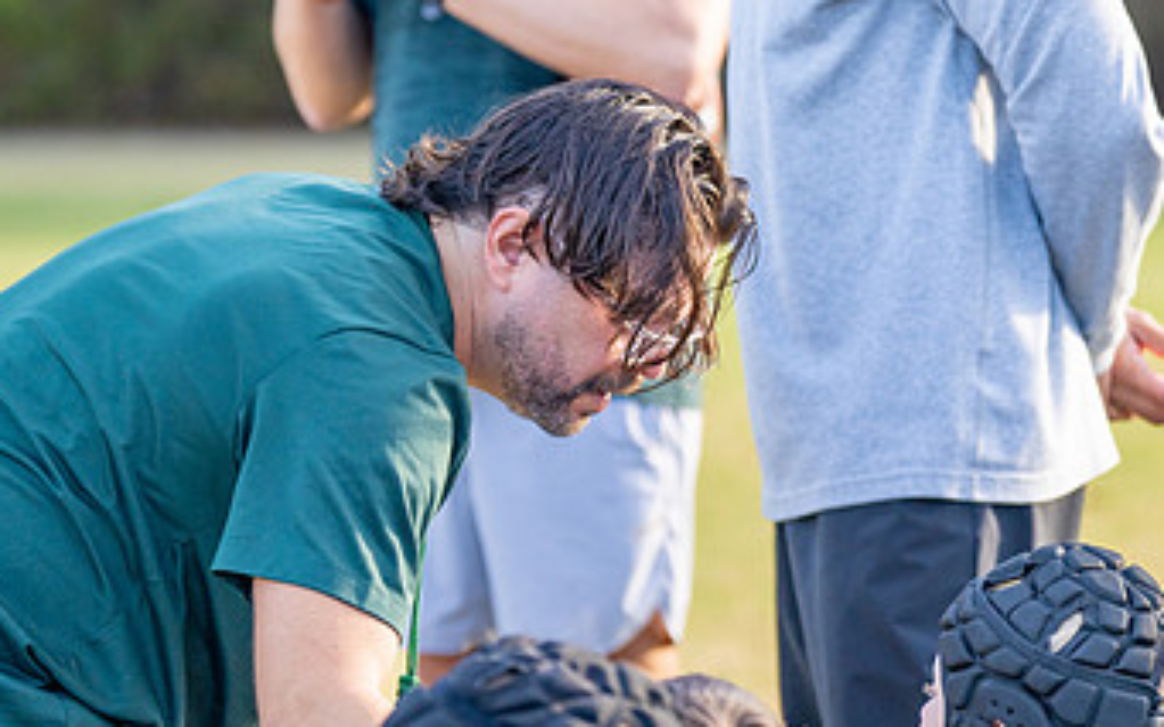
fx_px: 6248
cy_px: 465
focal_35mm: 197
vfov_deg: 6.7
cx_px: 539
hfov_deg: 10.6
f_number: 2.8
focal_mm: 99
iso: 250
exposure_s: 1/1000
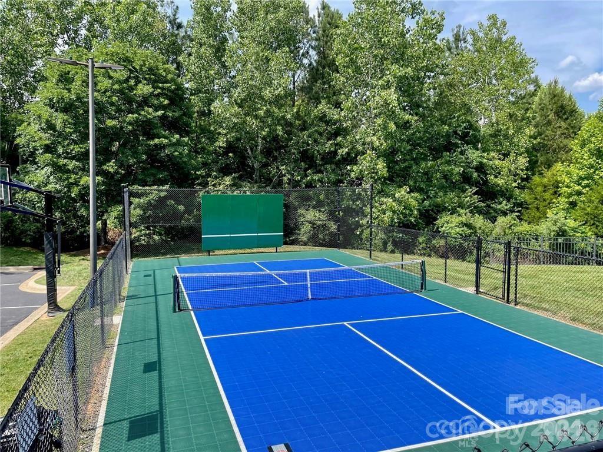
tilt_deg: -4.5
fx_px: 453
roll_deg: +0.6
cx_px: 302
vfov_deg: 53.1
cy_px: 226
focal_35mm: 26
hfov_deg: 67.3
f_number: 1.6
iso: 32
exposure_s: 1/1304
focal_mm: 4.2
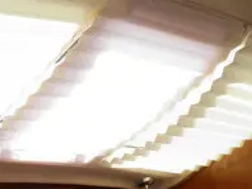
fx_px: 684
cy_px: 300
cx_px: -140
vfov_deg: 14.4
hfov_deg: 18.3
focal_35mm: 94
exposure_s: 1/60
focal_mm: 4.9
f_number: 3.2
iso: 50
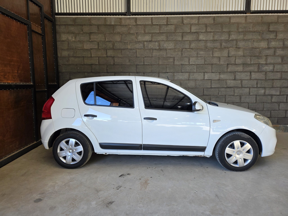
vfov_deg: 58.9
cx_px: 144
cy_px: 108
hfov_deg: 73.9
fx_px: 191
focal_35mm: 23
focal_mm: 6.3
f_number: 1.7
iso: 100
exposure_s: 1/180
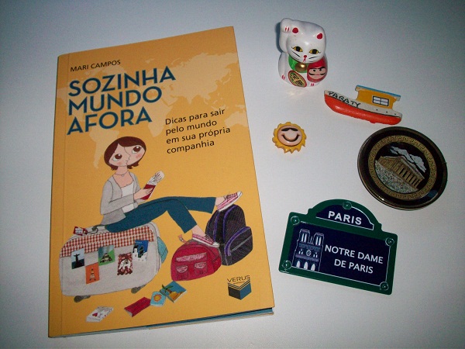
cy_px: 174
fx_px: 497
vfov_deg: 38.7
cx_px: 232
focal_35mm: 37
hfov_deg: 50.1
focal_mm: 6.2
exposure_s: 1/45
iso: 160
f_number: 2.8
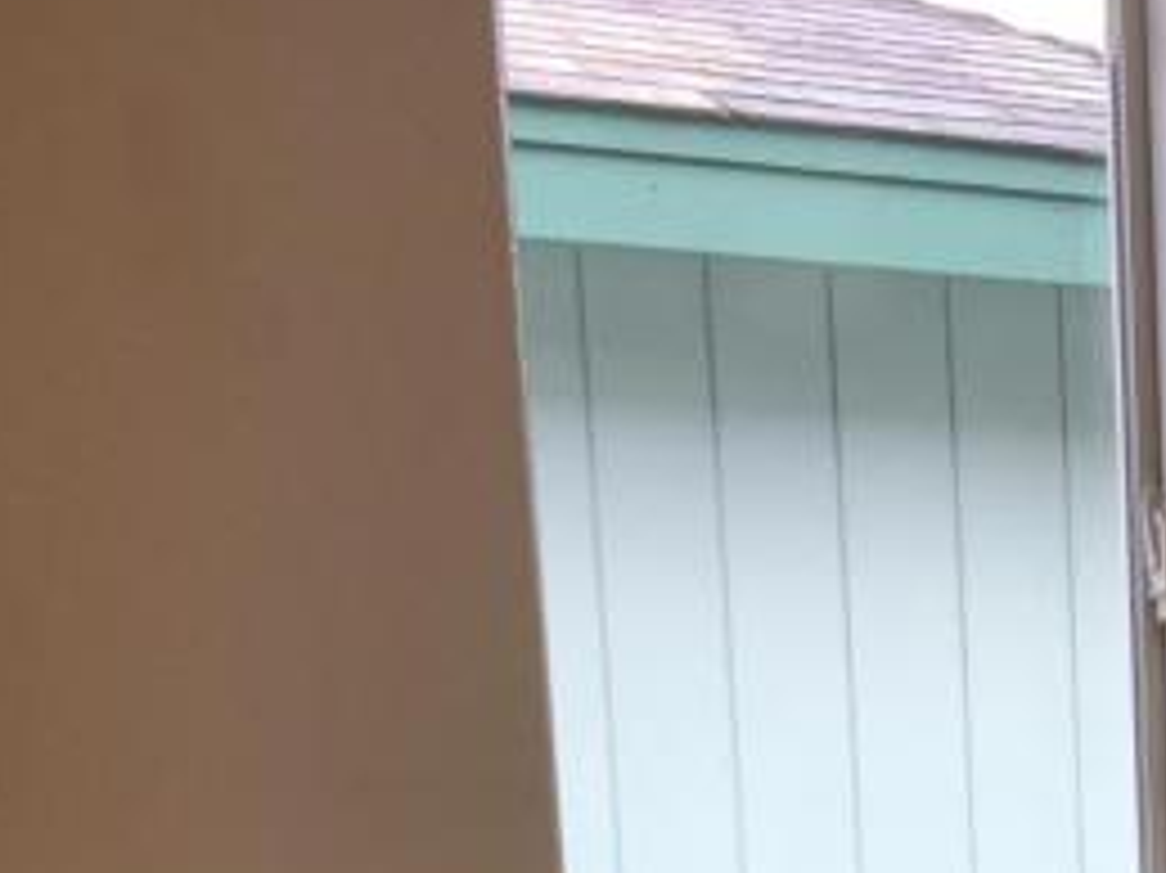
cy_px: 1440
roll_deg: +1.6
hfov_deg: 21.6
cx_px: 1270
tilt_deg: -9.9
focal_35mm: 86
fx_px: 2895
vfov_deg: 15.4
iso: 40
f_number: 2.2
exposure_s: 1/137
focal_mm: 4.15
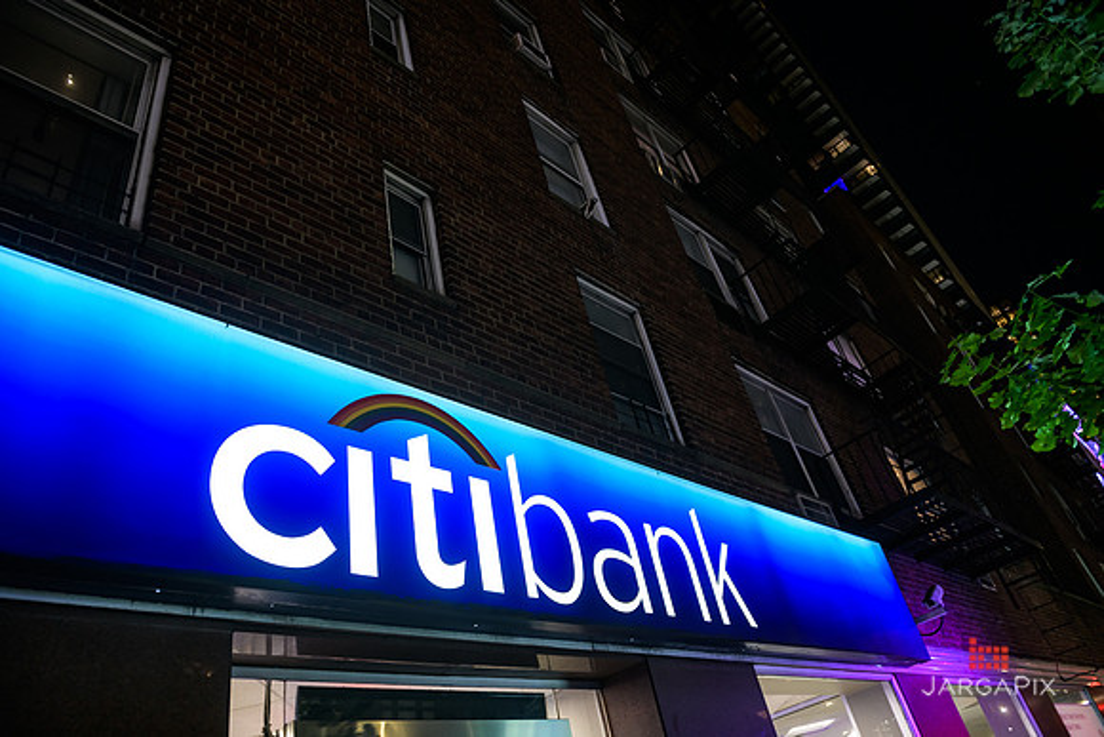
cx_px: 552
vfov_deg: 53.2
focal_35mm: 24
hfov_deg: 73.7
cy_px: 368
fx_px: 736
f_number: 3.2
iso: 400
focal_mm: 24
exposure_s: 1/15
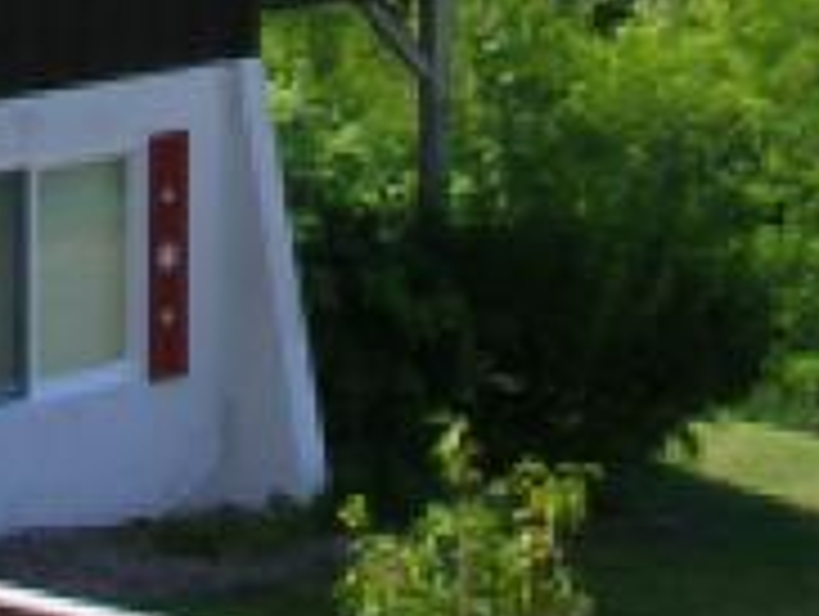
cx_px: 117
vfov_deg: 4.8
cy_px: -798
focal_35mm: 304
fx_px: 7202
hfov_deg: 6.5
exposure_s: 1/154
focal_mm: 9
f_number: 5.7
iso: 50
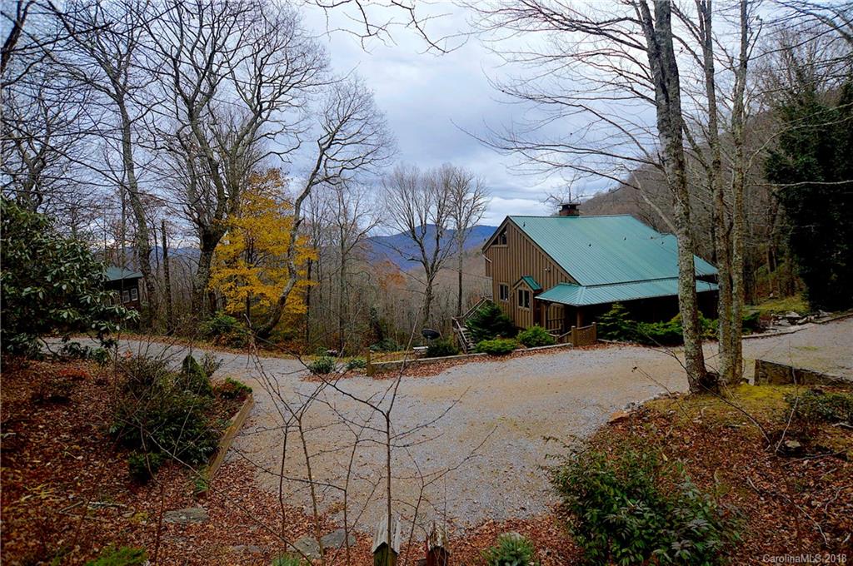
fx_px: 355
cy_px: 283
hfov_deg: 100.5
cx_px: 426
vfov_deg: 77.2
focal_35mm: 15
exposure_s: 1/80
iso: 400
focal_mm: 10
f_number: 4.5
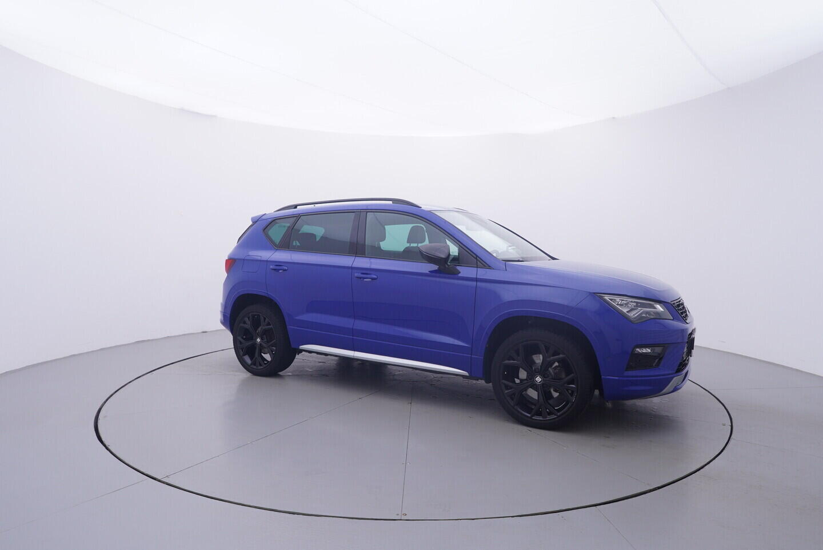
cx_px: 412
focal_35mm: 22
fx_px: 515
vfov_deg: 56.2
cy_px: 275
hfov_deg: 77.3
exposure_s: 1/80
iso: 200
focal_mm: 15
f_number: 5
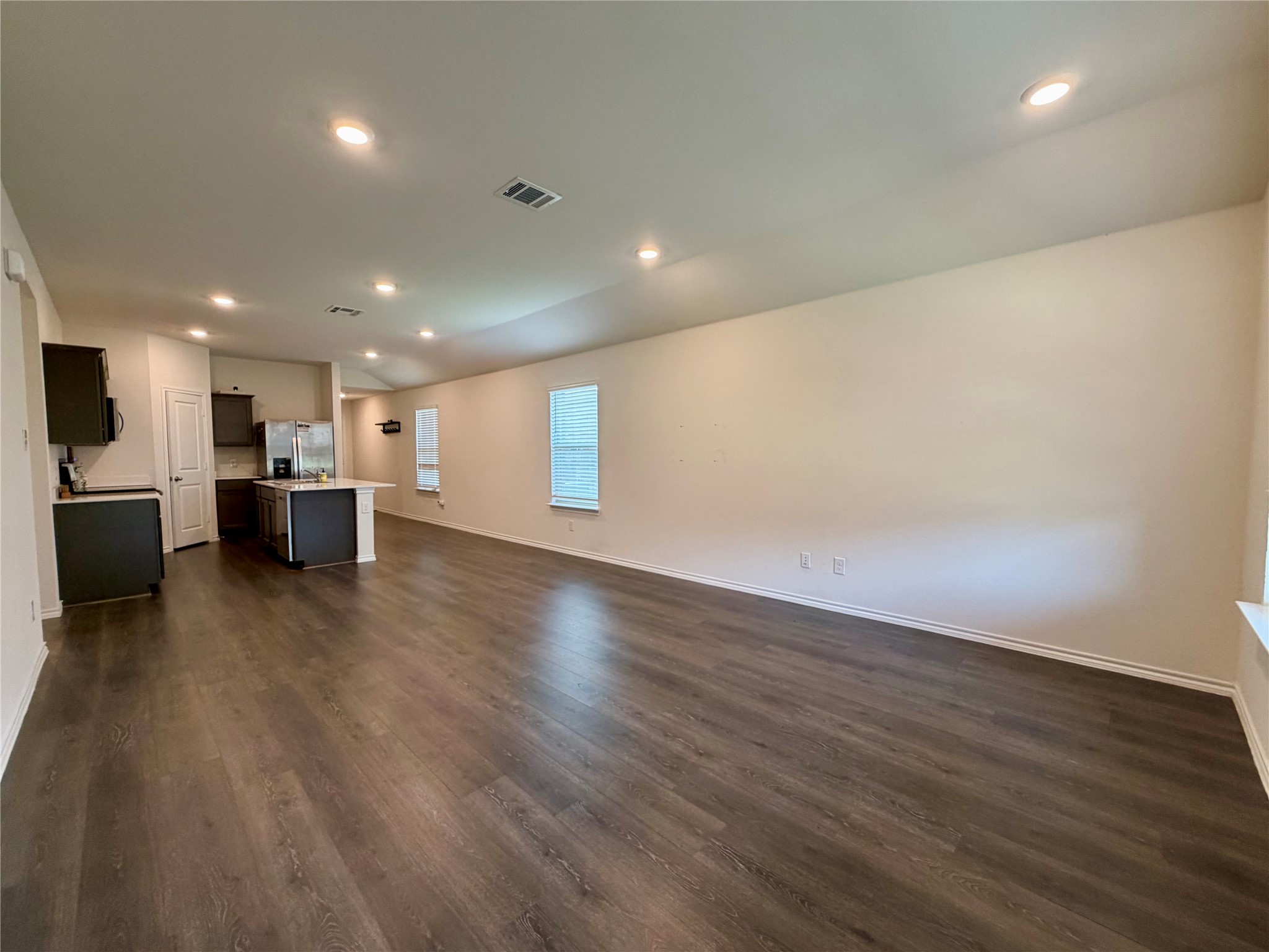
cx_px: 634
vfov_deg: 85.7
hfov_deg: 102.1
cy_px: 476
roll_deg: +1.1
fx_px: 513
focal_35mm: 14
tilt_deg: -4.1
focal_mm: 2.22
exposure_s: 1/60
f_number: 2.2
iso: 160
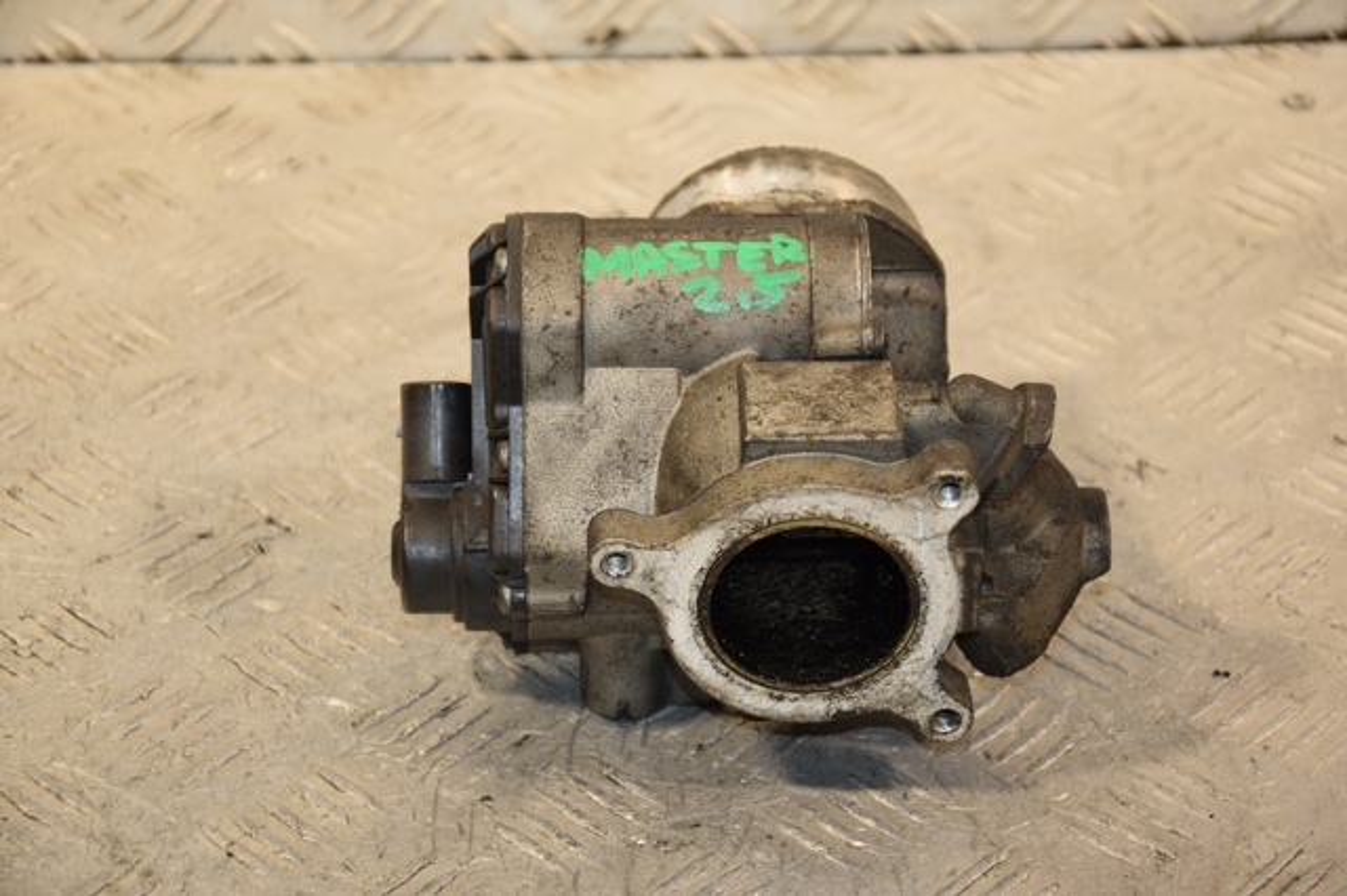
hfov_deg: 18.2
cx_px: 674
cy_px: 448
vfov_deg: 12.2
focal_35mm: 112
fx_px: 4207
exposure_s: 1/160
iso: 800
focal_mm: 75
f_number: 5.3
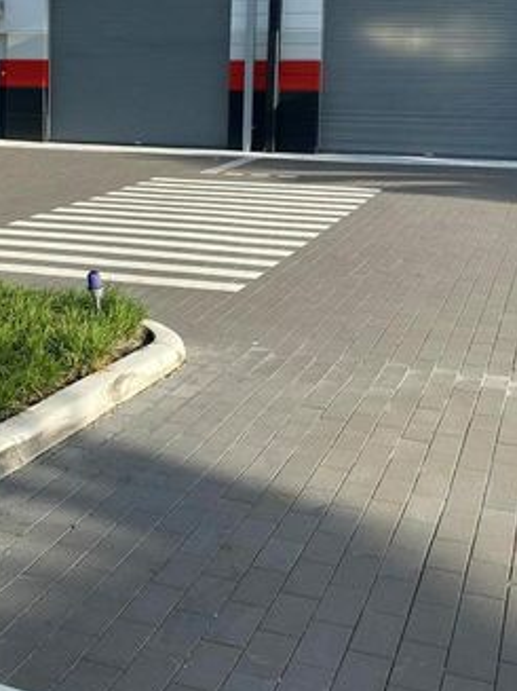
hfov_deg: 26.7
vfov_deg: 35.5
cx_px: 70
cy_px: 189
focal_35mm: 53
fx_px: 1056
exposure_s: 1/1447
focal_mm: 4.25
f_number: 1.8
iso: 32
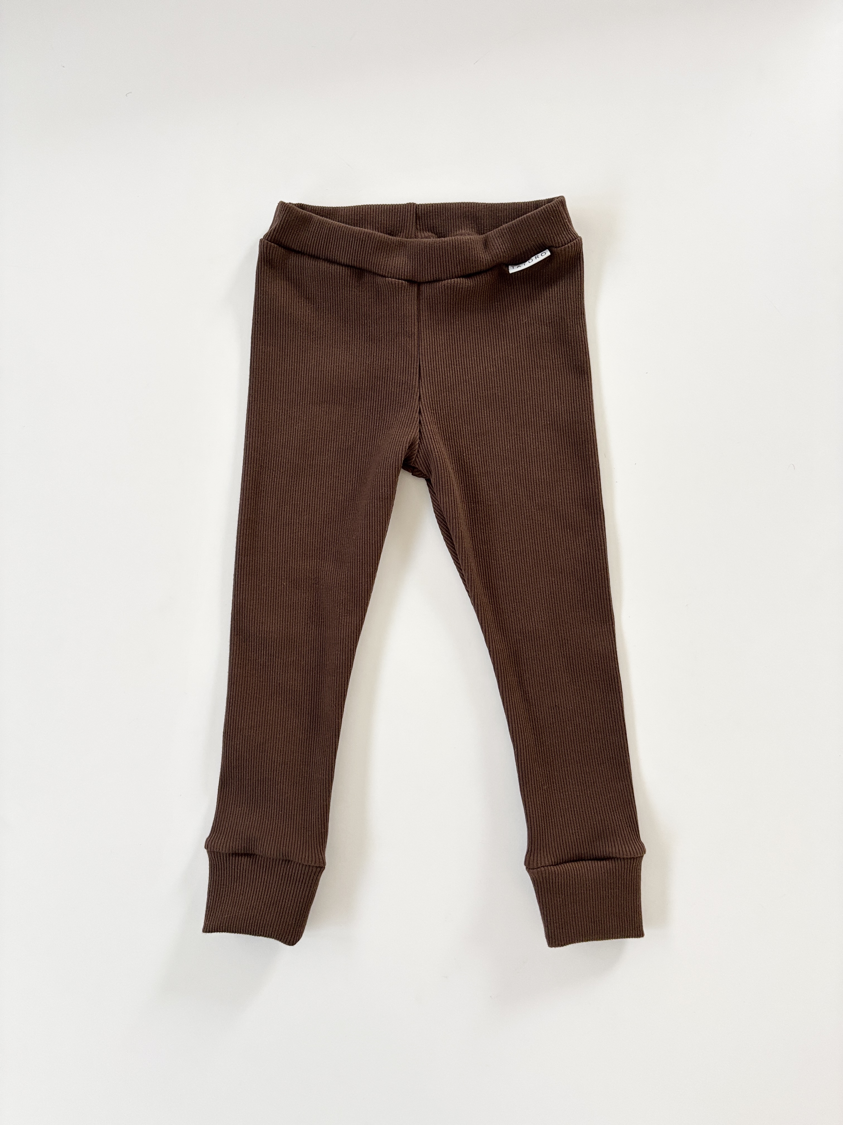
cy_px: 562
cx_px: 422
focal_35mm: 26
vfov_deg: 67.3
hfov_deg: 53.1
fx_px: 844
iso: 200
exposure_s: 1/60
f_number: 1.6
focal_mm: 5.96
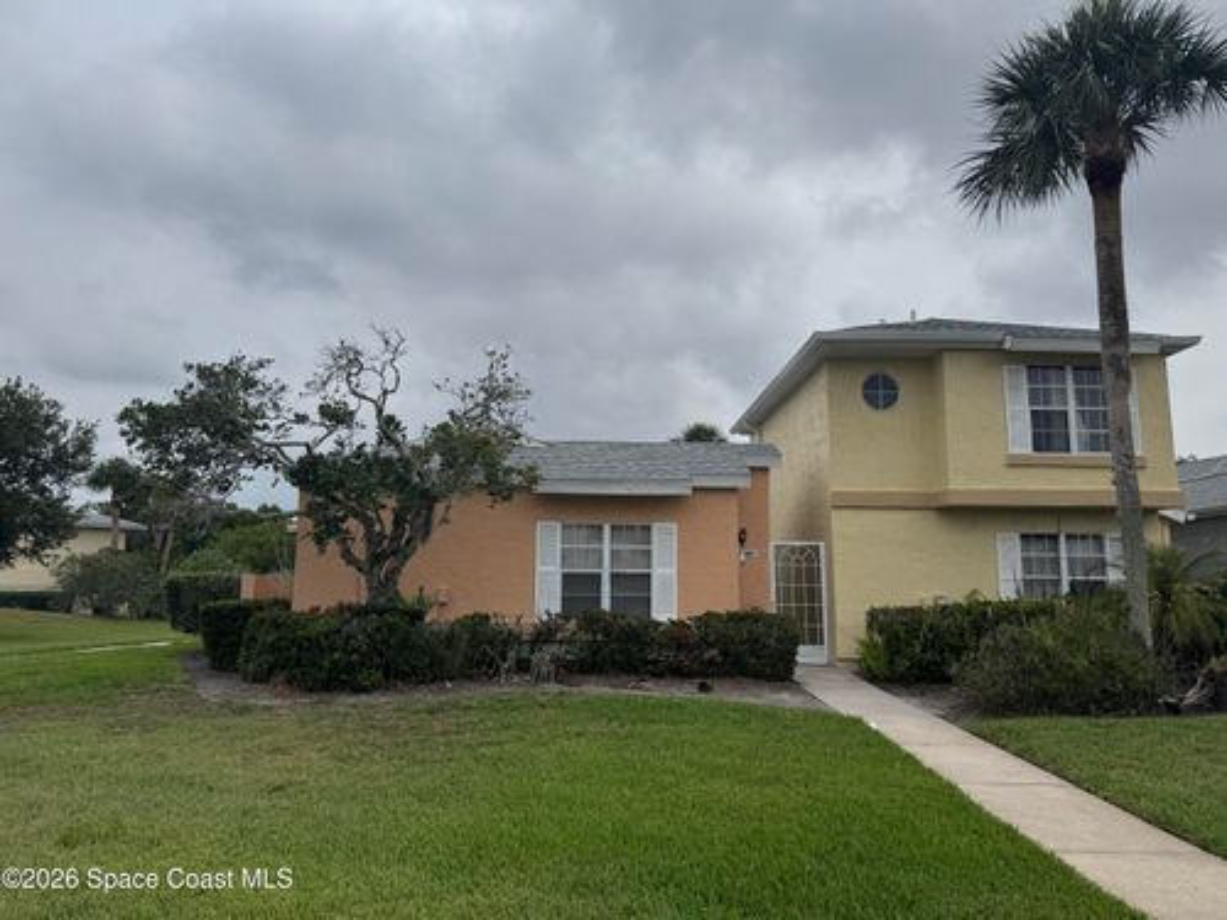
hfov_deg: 71.6
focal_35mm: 24
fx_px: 851
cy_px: 460
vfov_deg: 56.8
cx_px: 614
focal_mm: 6.76
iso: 80
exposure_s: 1/9009
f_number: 1.78
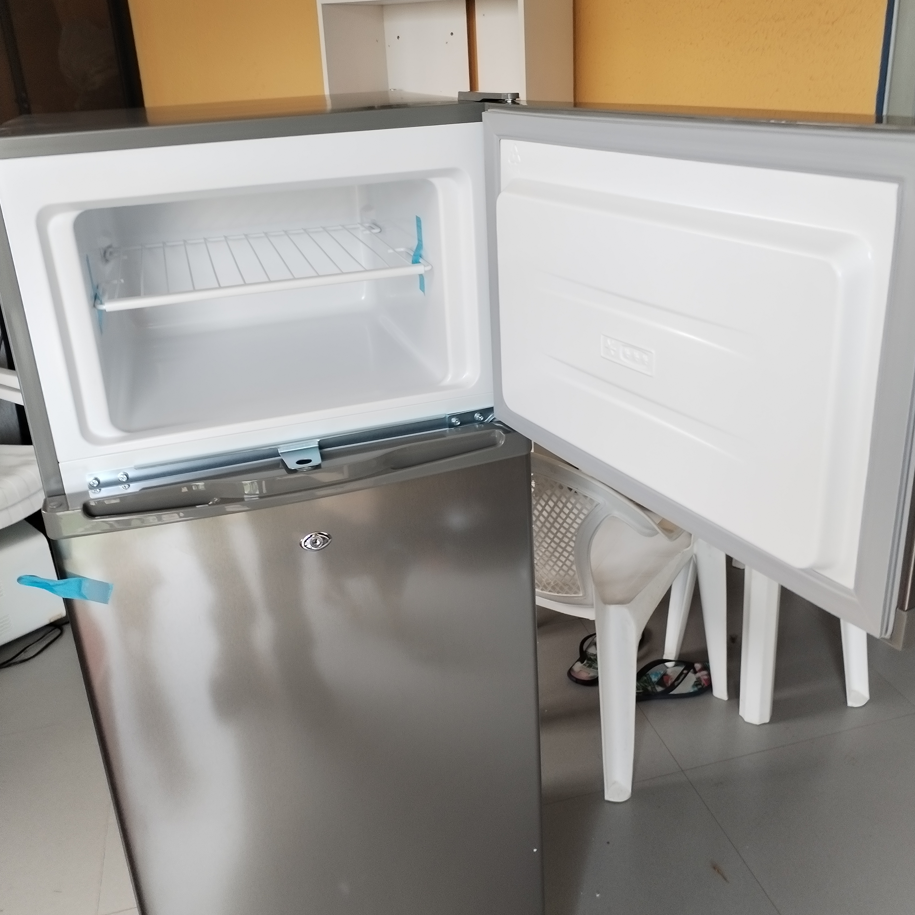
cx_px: 466
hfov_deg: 47.2
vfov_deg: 47.1
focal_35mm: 35
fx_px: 1047
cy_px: 390
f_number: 1.8
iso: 187
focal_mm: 4.75
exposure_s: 1/50
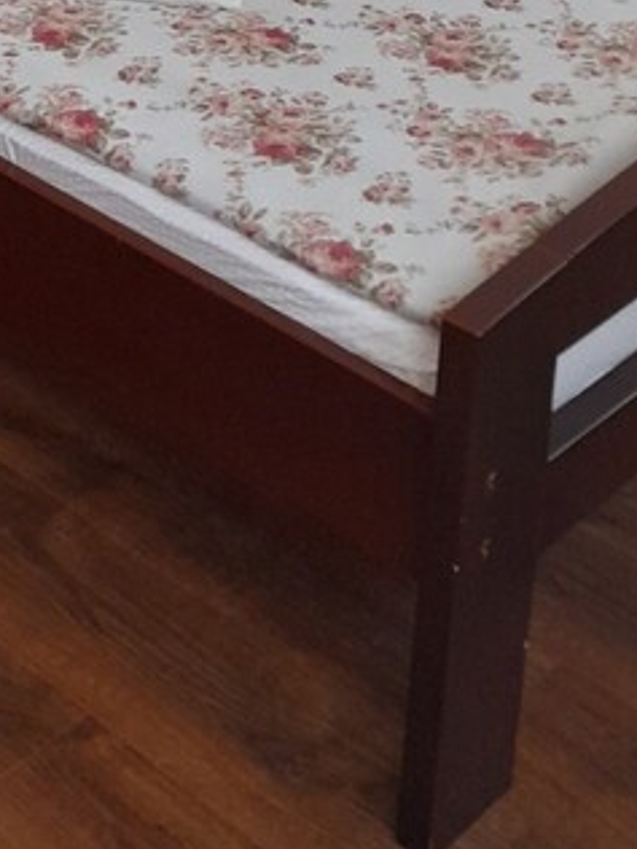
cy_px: -279
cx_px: 94
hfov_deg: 18.0
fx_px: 1987
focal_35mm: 81
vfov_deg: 21.6
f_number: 2
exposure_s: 1/33
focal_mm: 4.6
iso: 250
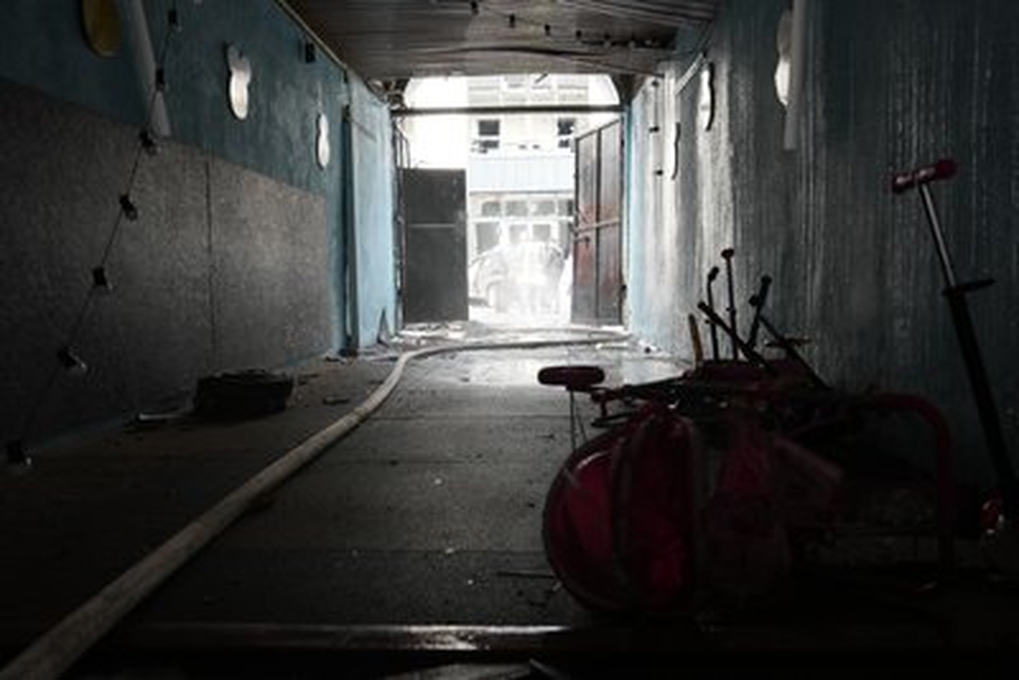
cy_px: 340
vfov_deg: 43.6
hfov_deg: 61.9
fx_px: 849
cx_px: 510
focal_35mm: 30
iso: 800
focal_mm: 30
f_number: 4
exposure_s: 1/160
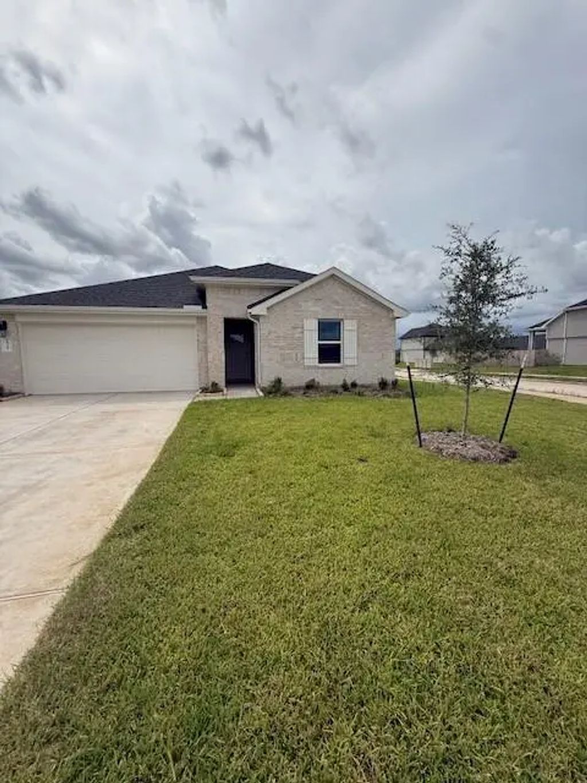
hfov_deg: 85.7
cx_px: 294
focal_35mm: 14
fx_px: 316
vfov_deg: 102.1
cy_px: 392
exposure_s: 1/3663
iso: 50
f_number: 2.2
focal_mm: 2.22
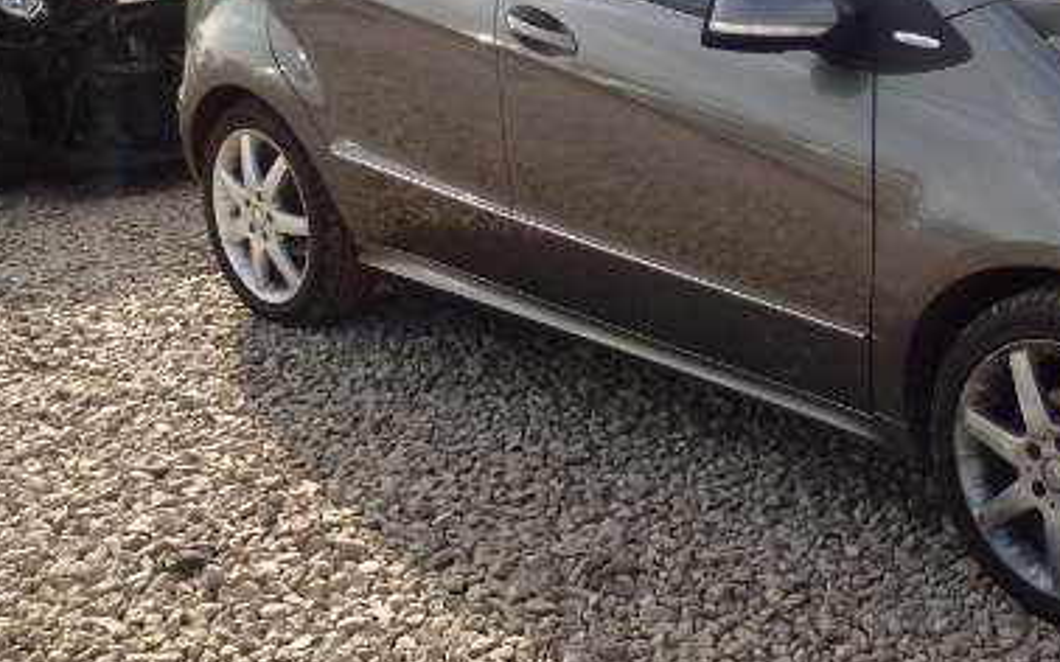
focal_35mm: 61
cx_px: 878
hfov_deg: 32.4
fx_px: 1762
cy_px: 230
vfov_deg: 21.2
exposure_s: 1/400
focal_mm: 6.1
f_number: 4.4
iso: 125
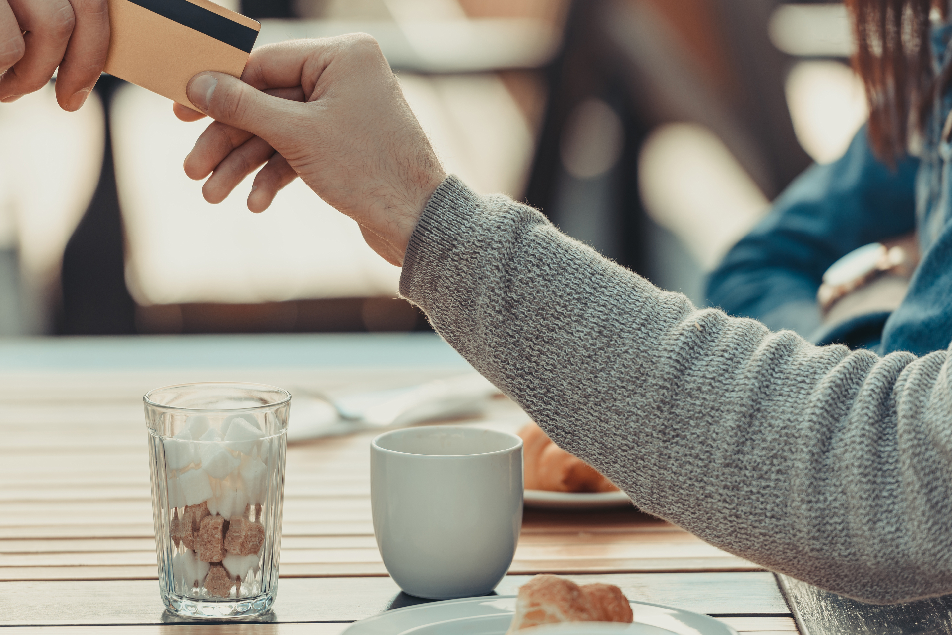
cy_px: 275
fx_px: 7116
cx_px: 464
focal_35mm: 269
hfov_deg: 7.7
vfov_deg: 5.1
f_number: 2.8
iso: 100
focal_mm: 200
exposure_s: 1/800
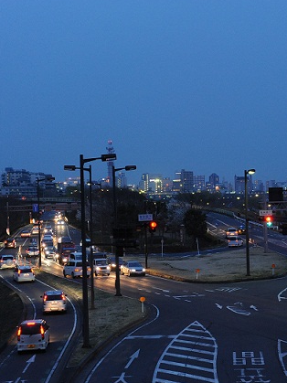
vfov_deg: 26.7
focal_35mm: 73
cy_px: 191
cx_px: 196
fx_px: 807
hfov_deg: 20.1
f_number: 5.6
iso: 3200
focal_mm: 50
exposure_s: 1/40
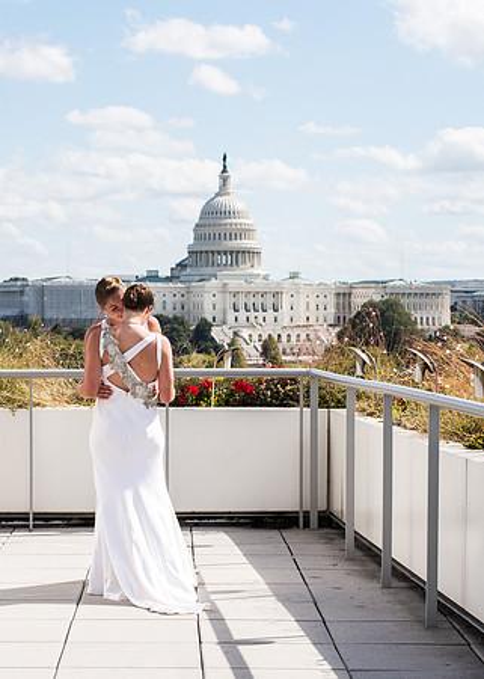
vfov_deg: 20.0
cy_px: 423
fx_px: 1916
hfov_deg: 14.4
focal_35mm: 99
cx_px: 164
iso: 220
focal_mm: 50
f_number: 5.6
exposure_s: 1/4000
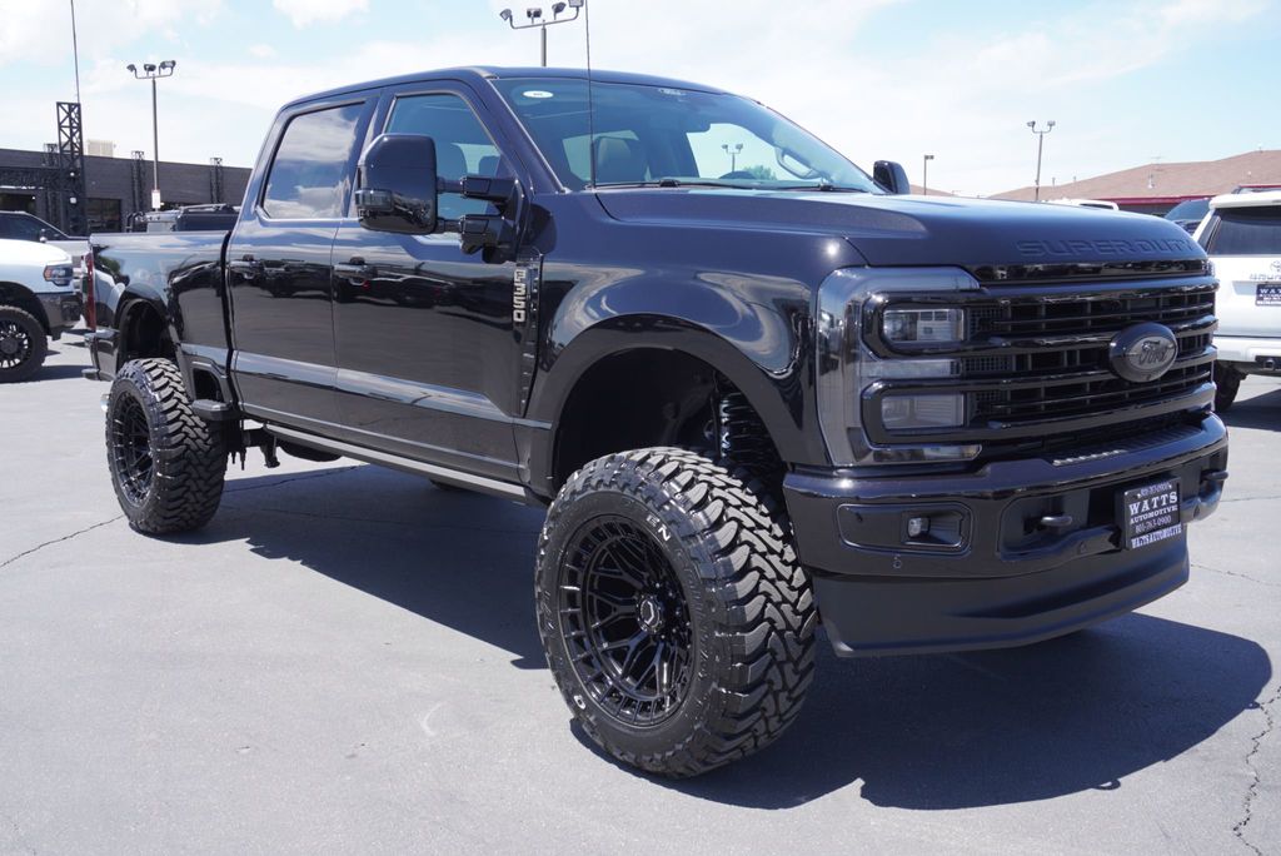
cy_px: 428
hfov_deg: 55.1
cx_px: 640
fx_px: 1228
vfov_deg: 38.4
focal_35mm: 34
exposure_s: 1/160
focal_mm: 23
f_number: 6.3
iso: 100
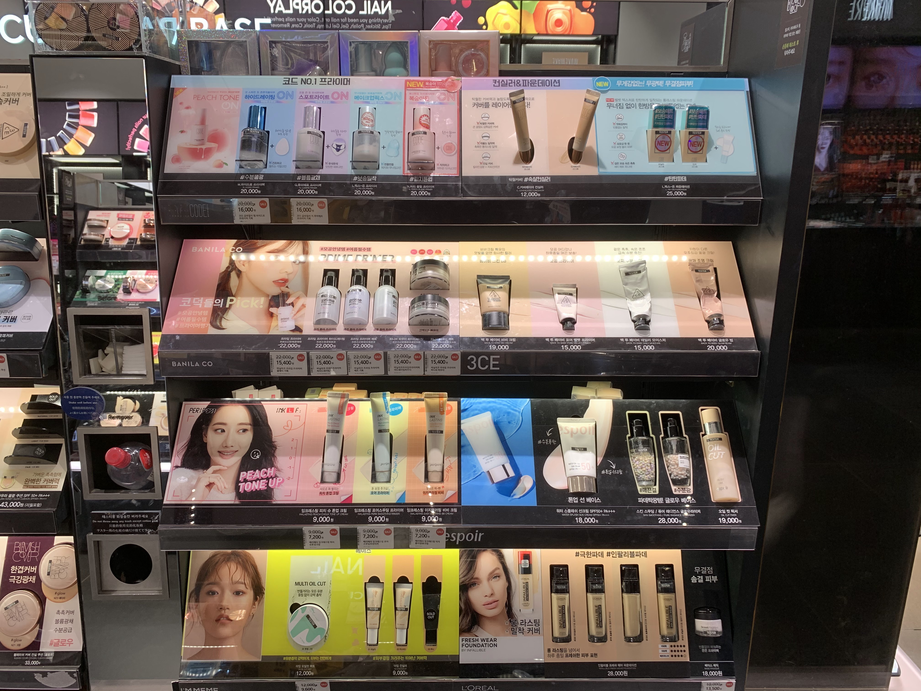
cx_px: 460
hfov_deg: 67.3
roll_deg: -0.8
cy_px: 346
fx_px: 692
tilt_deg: -14.3
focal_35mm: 26
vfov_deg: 53.1
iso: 64
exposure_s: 1/120
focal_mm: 4.25
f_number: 1.8
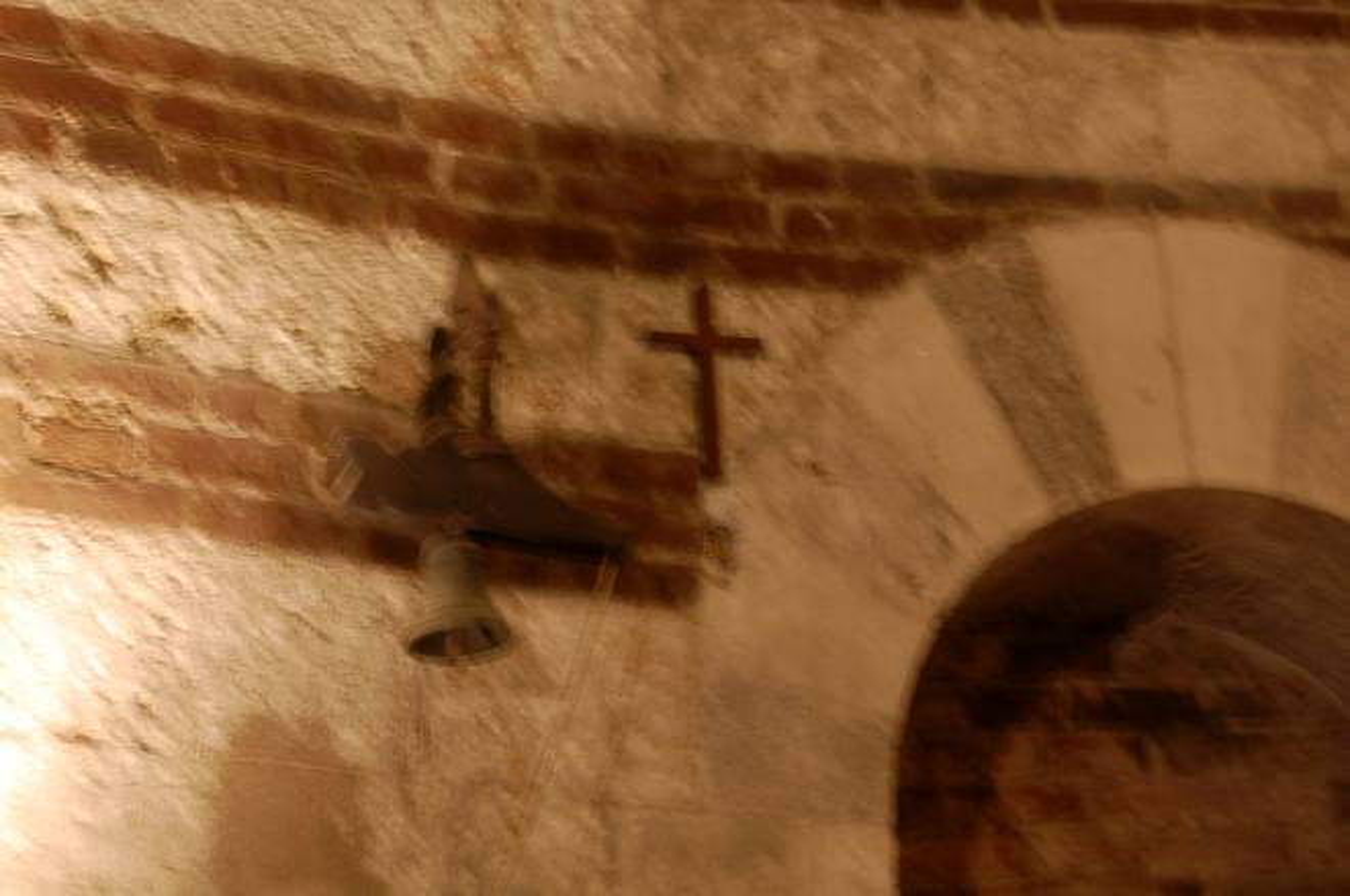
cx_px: 675
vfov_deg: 16.5
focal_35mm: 82
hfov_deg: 24.7
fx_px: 3089
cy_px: 448
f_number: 5.6
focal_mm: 55
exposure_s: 1/2.5
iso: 800
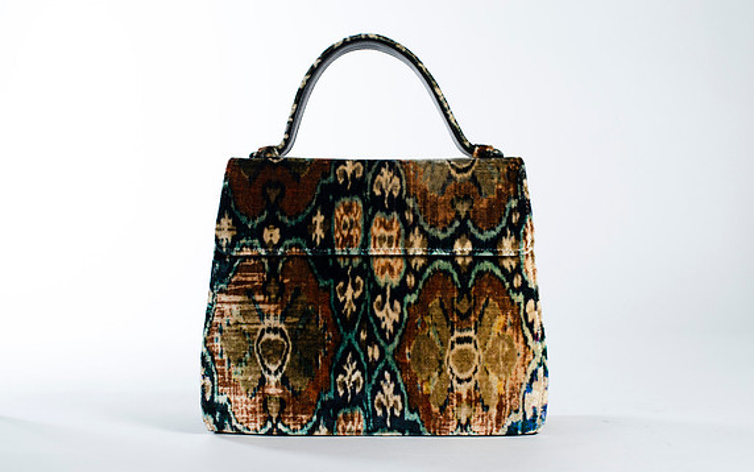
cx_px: 373
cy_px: 238
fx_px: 1069
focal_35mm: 52
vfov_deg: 24.9
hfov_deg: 38.9
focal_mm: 50
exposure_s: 1/200
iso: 200
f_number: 7.1
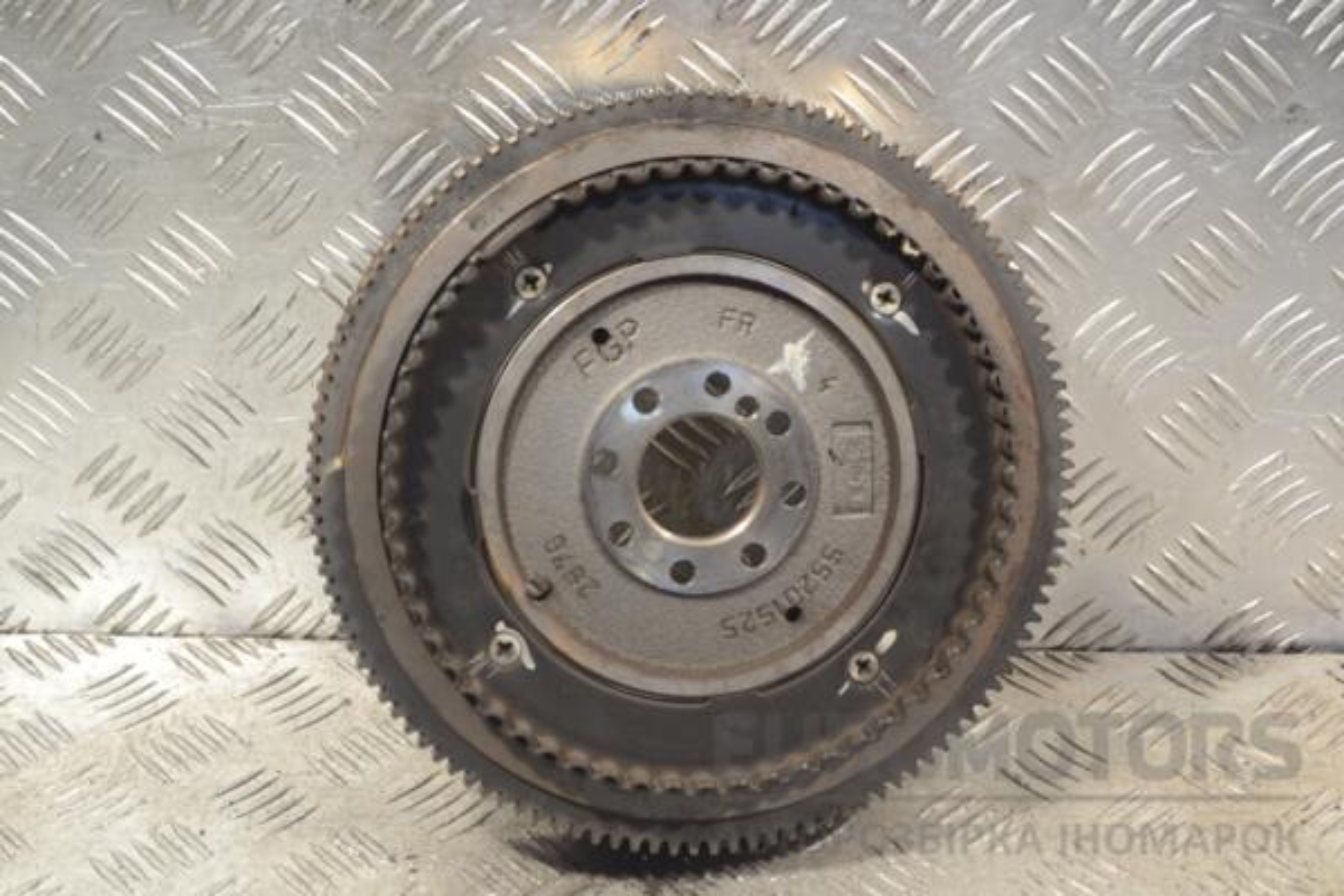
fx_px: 2464
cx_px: 672
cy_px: 448
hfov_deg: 30.5
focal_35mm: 66
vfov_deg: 20.6
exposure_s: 1/30
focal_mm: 44
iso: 400
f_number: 5.3
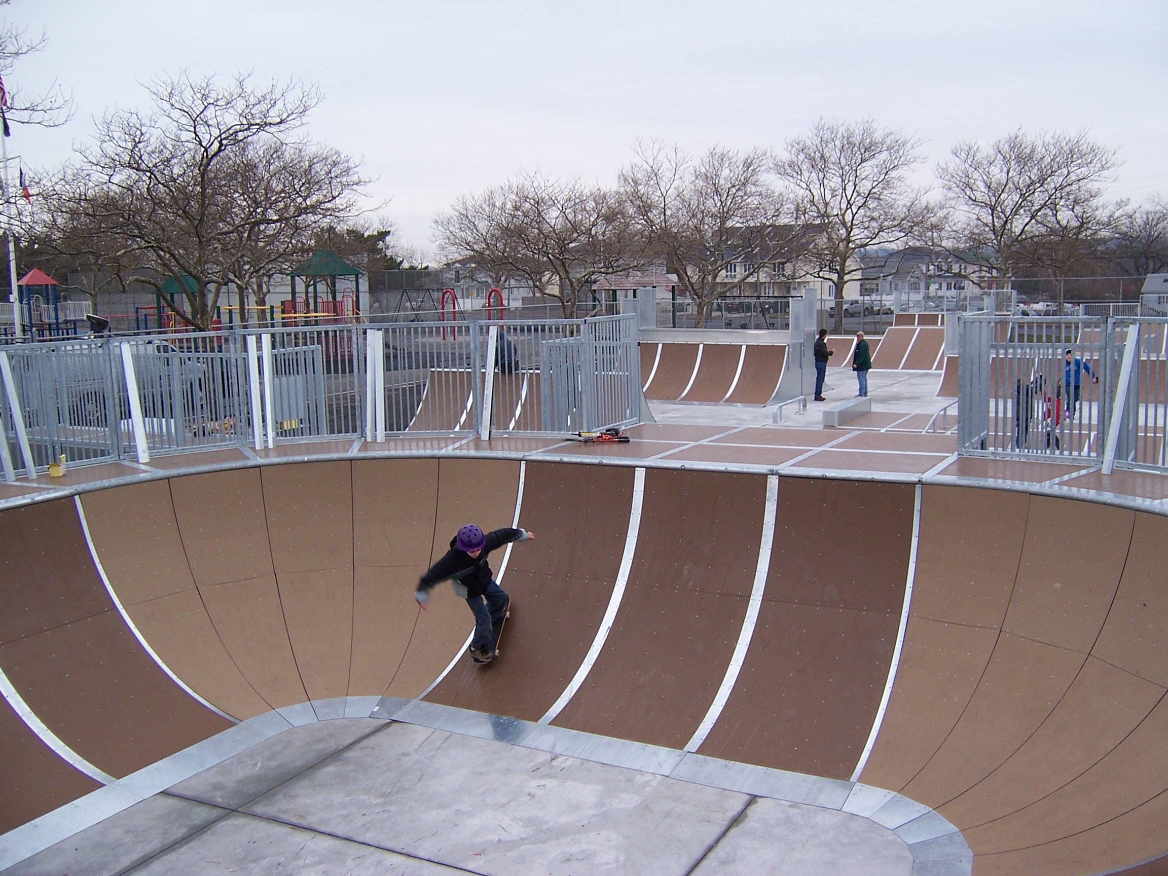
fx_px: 1113
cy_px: 438
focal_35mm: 33
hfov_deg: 55.4
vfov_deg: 42.9
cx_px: 584
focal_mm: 5.5
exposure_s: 1/90
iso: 80
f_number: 3.4
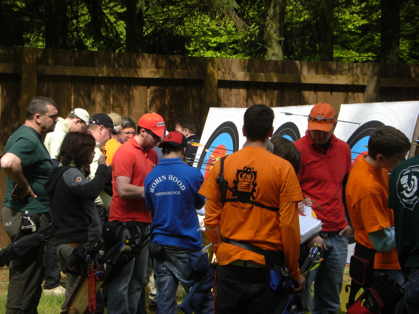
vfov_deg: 13.0
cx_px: 210
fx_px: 1380
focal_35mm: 114
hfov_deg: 17.3
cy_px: 157
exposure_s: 1/200
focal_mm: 18.9
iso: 50
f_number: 4.3
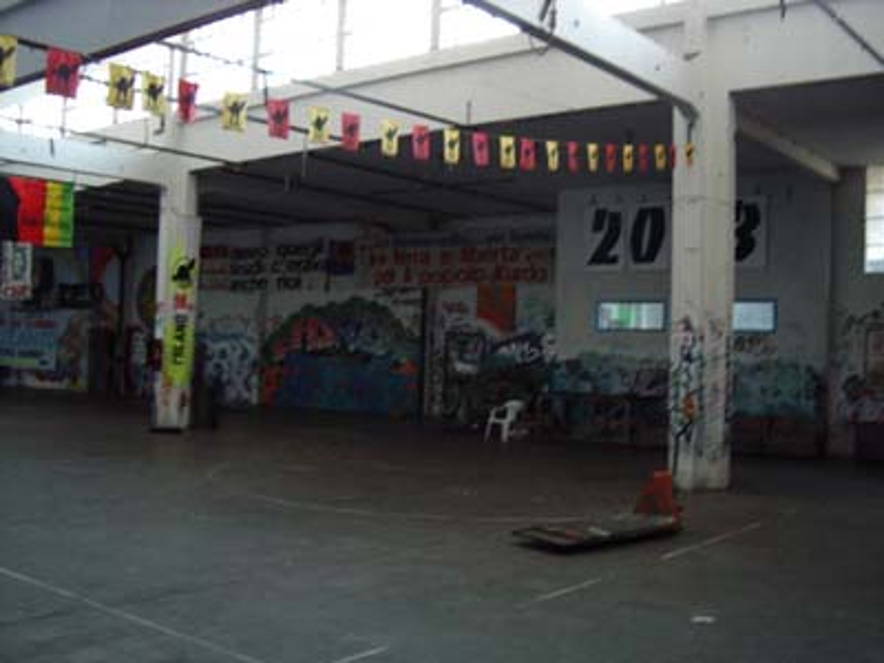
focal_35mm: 38
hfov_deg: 49.0
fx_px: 970
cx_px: 442
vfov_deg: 37.7
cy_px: 332
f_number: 2.6
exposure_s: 1/4
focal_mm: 5.8
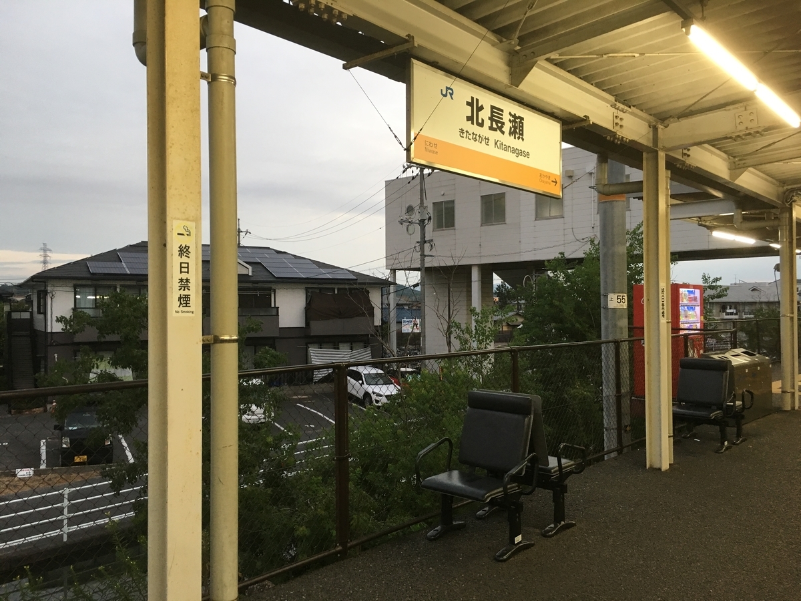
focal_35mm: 29
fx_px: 671
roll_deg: -0.6
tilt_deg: +1.2
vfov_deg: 48.2
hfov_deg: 61.7
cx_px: 400
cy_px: 300
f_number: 2.2
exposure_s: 1/30
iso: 40
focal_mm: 4.15
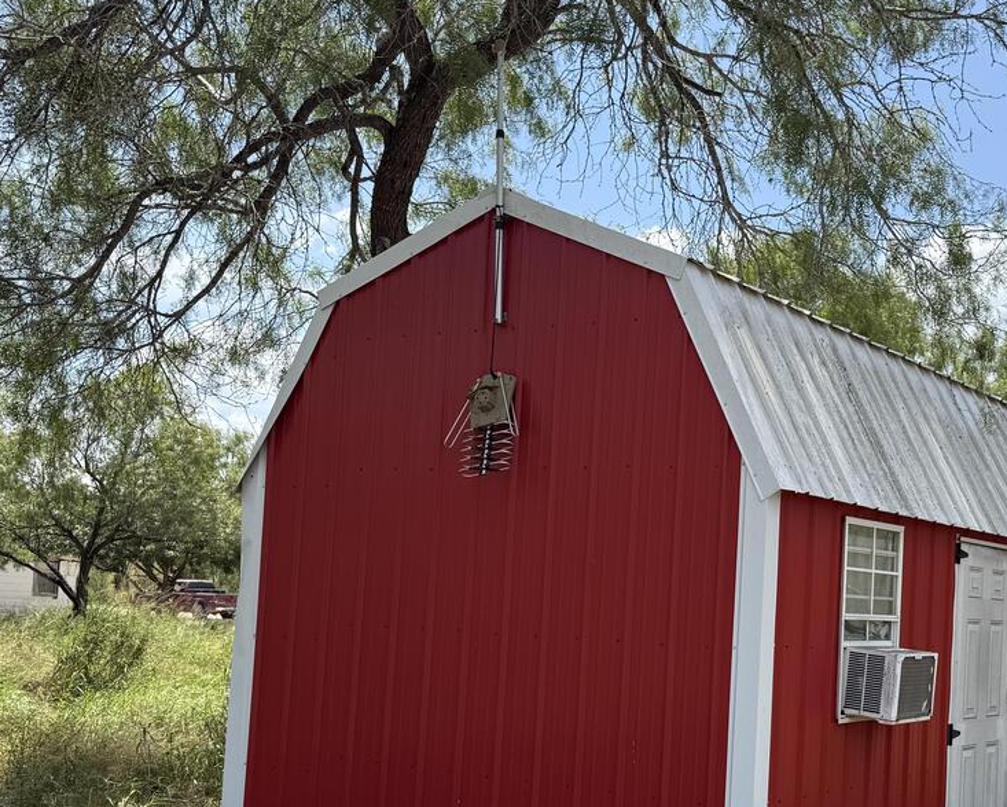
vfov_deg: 32.4
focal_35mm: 46
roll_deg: -1.7
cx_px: 762
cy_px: 549
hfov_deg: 39.2
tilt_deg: +4.1
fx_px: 1371
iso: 80
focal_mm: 6.76
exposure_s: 1/3425
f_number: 1.78
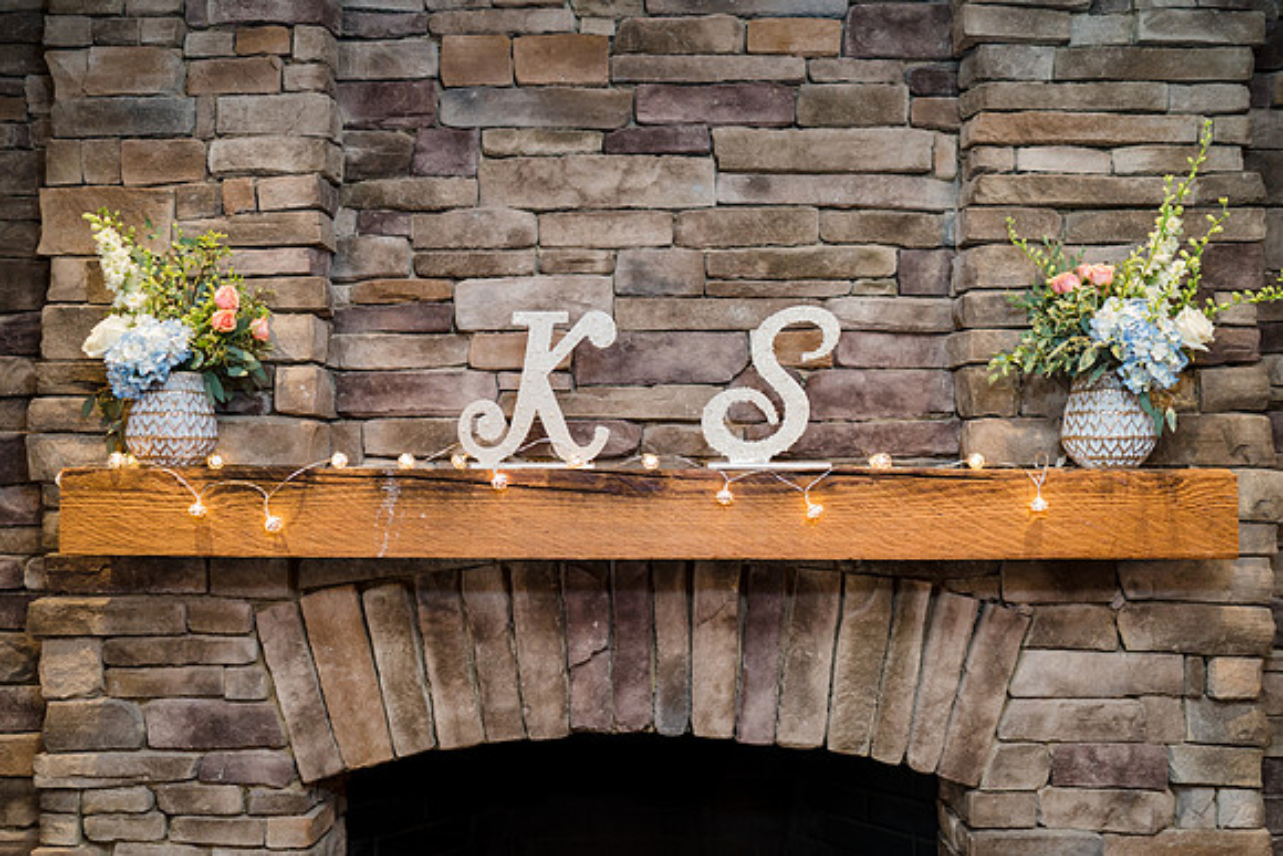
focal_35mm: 35
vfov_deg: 37.7
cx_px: 642
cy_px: 428
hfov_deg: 54.2
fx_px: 1254
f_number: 2
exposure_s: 1/200
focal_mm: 35
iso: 1000
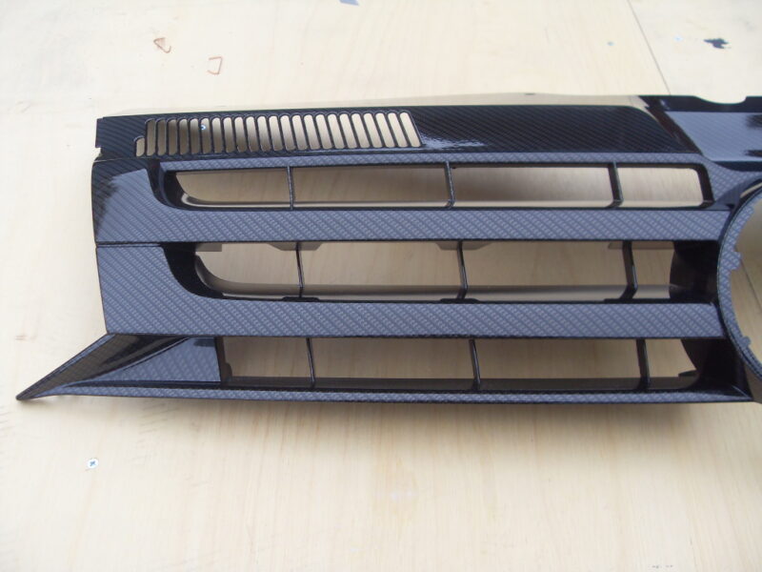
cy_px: 286
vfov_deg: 40.7
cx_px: 381
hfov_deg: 52.6
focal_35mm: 35
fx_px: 770
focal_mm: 6.3
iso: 80
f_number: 2.8
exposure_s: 1/125
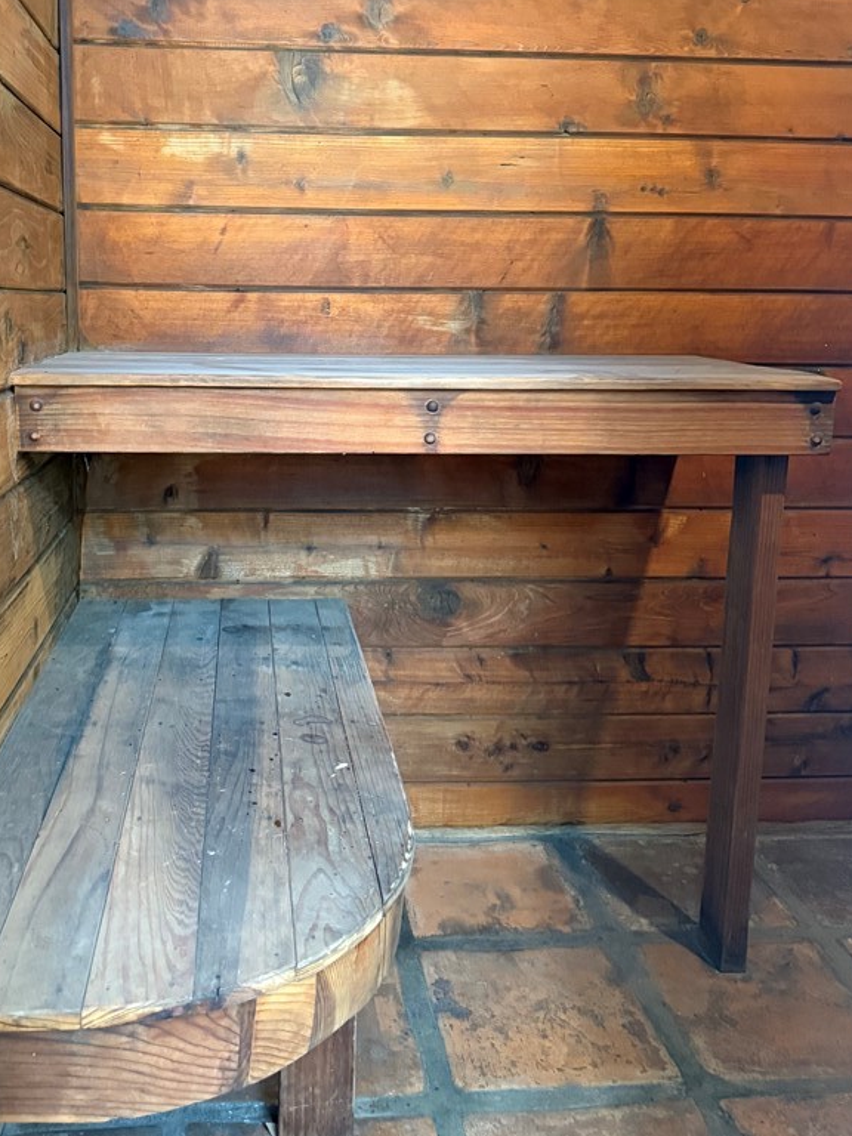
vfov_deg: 56.4
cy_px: 460
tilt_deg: -11.2
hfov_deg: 43.9
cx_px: 327
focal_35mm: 32
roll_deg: -1.2
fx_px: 1050
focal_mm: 6.76
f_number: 1.78
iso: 800
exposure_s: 1/60
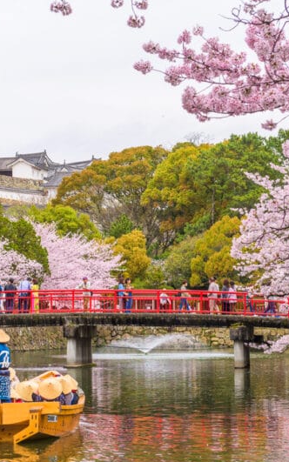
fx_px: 1487
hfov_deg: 11.1
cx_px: 48
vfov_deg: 17.7
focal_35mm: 118
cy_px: 185
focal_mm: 60
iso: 64
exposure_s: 1/80
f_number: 8
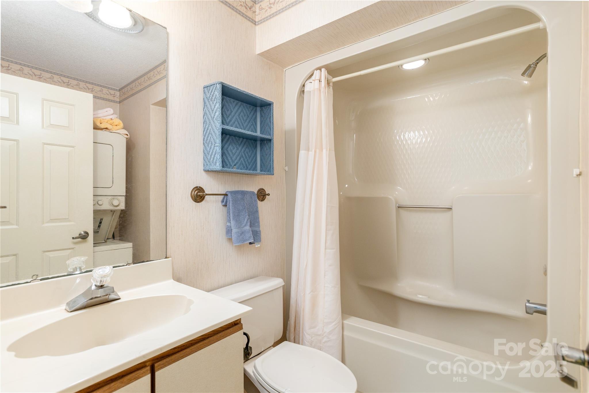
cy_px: 196
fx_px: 278
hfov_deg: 93.3
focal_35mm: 17
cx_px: 294
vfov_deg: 70.5
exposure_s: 1/40
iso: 320
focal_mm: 17
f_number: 8
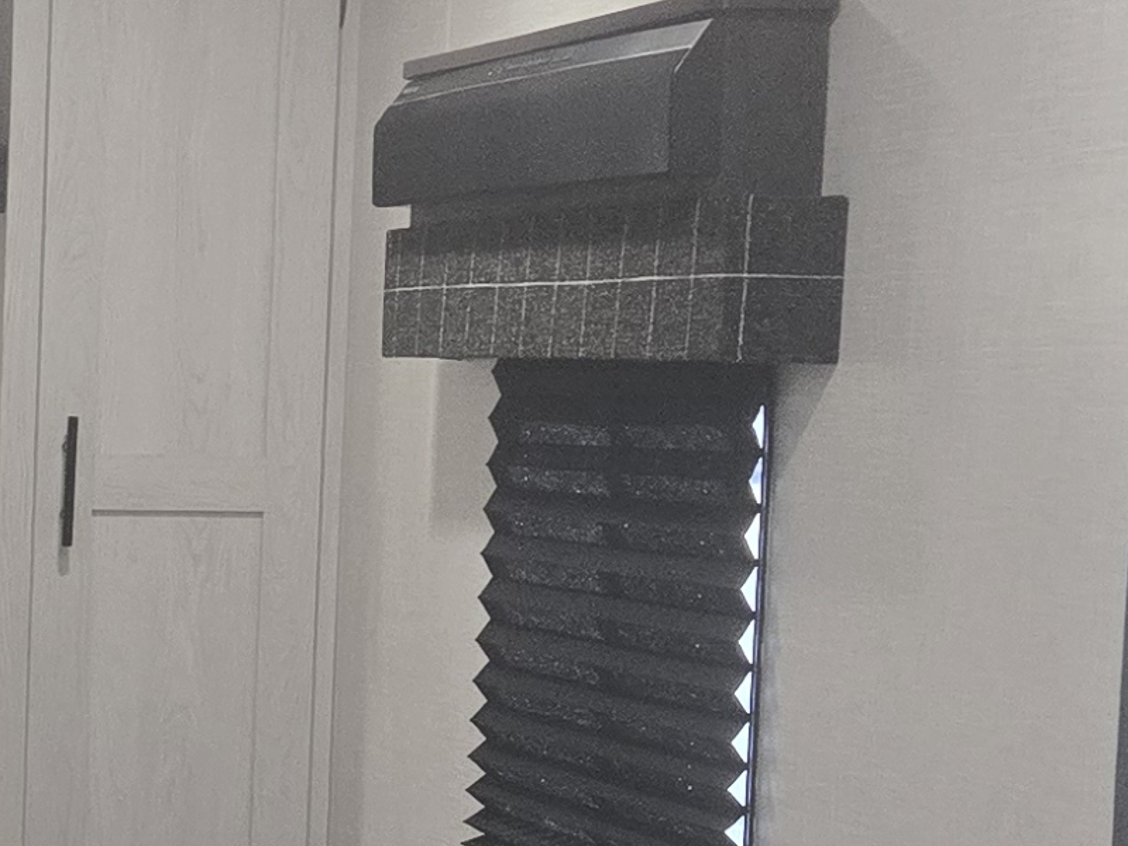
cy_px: 780
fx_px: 3747
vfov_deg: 12.8
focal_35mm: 115
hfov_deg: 15.6
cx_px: -605
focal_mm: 5.4
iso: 200
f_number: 1.8
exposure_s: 1/120
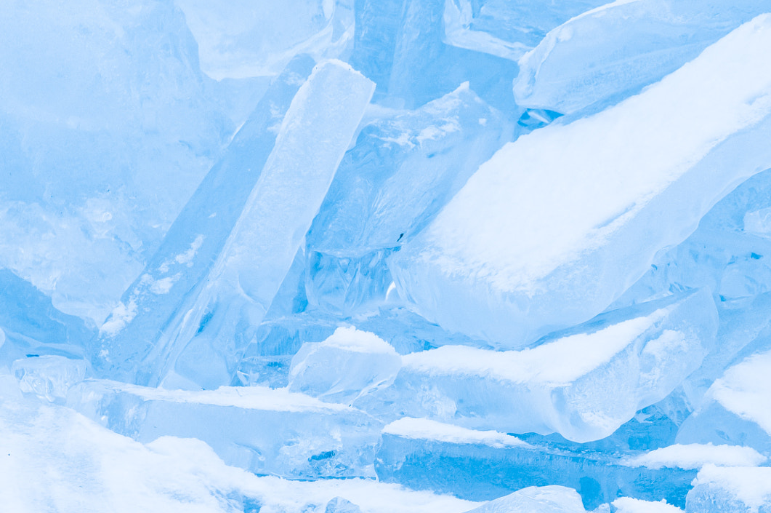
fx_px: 12387
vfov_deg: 2.4
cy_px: 432
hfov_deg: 3.6
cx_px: 610
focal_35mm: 579
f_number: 7.1
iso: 320
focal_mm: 200
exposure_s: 1/320
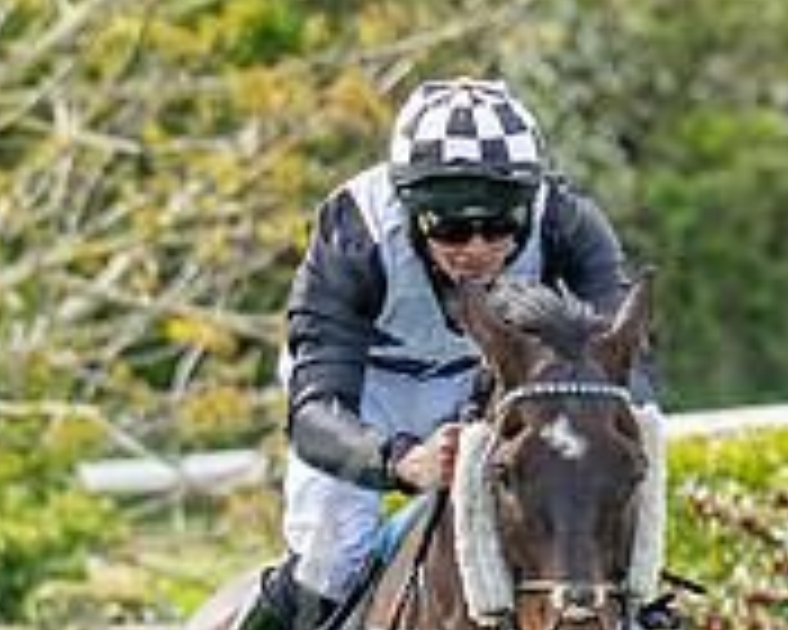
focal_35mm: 1567
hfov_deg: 1.2
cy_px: 719
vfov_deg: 1.0
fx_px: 36545
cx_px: 1218
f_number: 4
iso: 400
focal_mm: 180
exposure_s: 1/1250
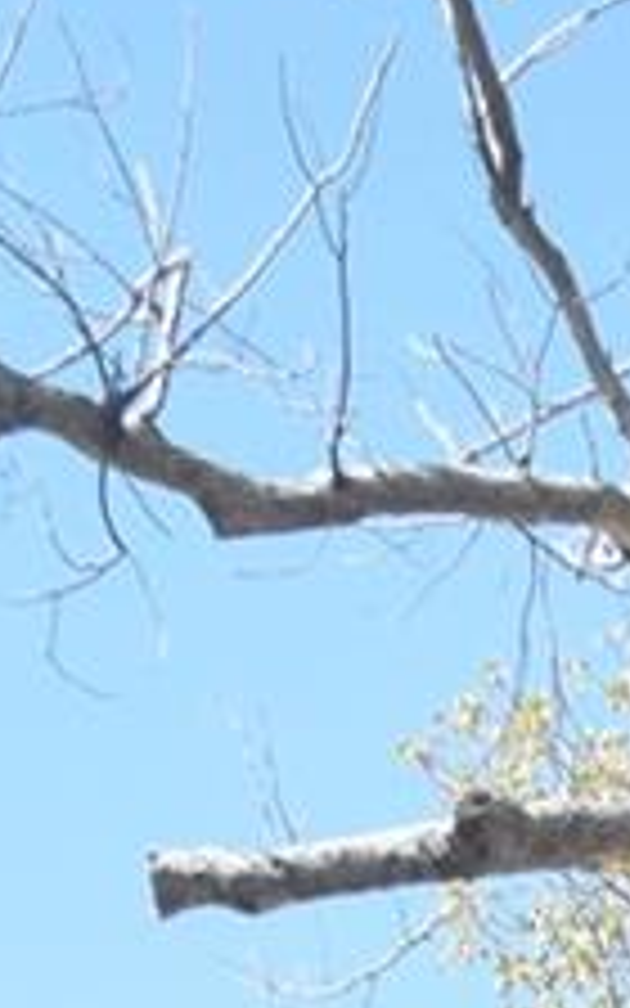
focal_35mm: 109
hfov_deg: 10.6
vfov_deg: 14.3
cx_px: 1395
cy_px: 2264
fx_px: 2994
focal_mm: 10
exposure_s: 1/3000
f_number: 3.5
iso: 800
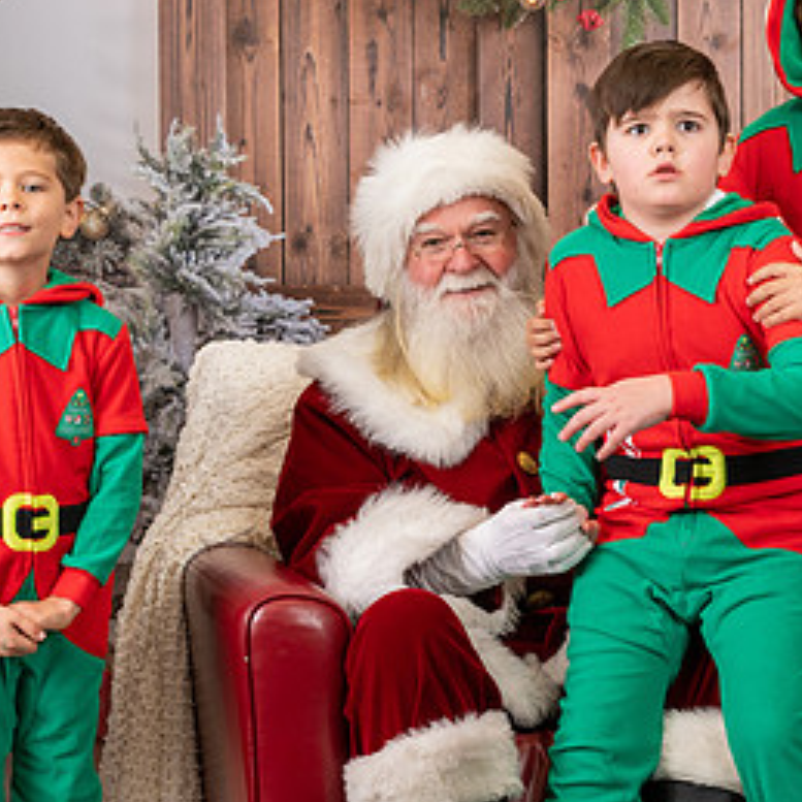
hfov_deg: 15.7
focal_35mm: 111
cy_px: 434
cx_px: 458
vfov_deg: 15.7
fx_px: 2910
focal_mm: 50
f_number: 9
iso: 100
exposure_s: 1/100
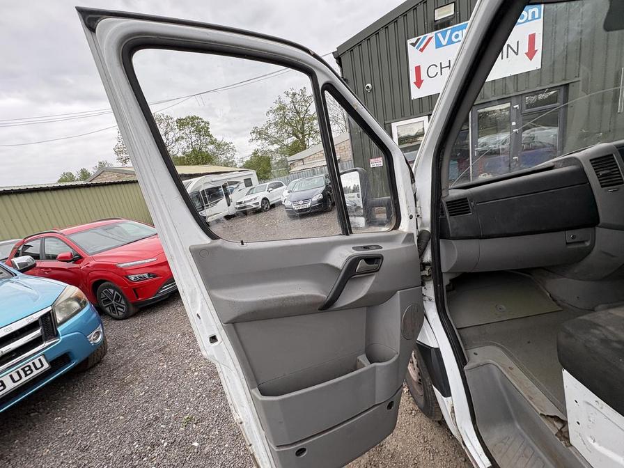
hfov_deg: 102.1
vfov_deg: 85.7
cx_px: 312
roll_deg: +14.2
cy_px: 234
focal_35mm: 14
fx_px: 252
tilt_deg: -9.2
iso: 40
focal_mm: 2.22
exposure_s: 1/99
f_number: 2.2
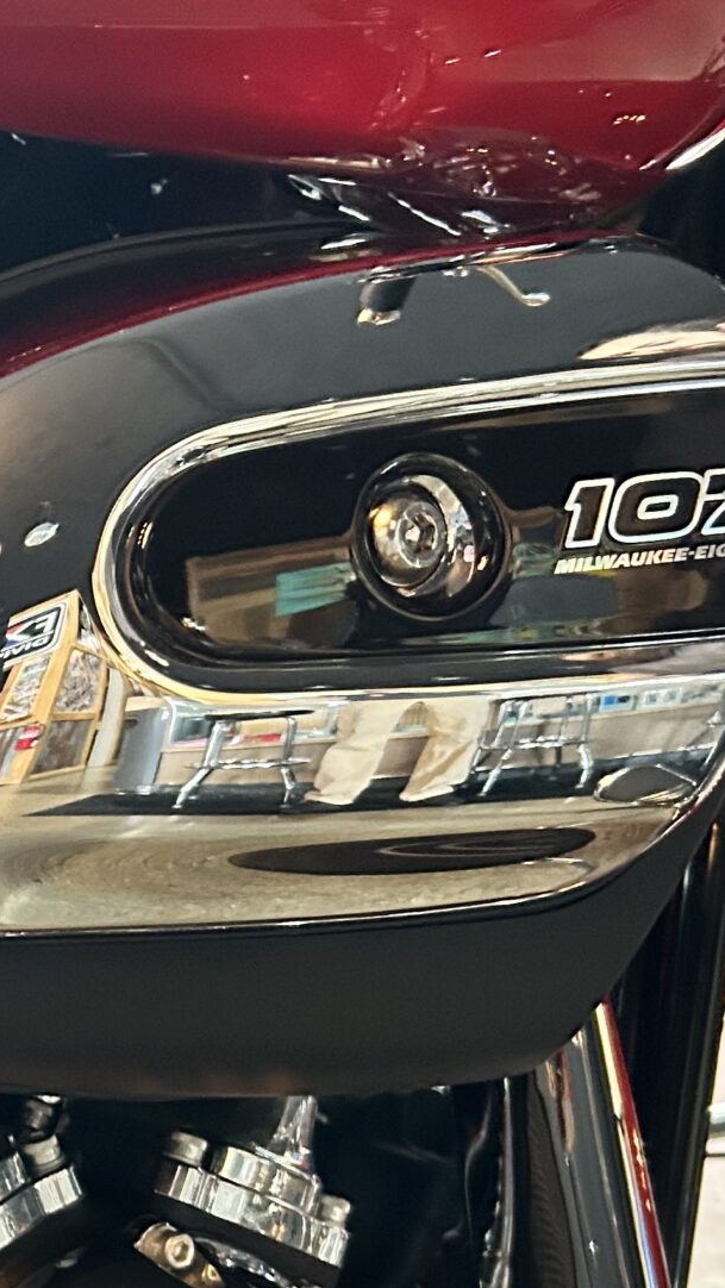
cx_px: -430
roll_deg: -1.7
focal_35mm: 67
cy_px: 1095
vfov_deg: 30.4
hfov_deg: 16.1
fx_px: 2289
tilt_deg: -20.0
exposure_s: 1/40
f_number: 1.5
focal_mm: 5.7
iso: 500
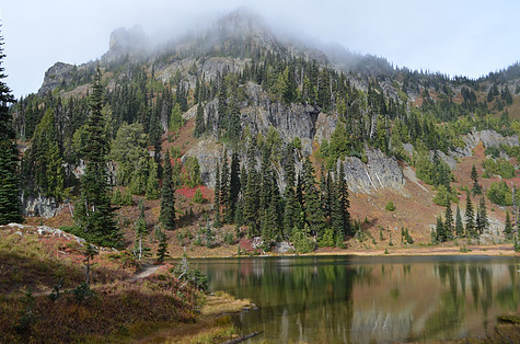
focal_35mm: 33
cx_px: 242
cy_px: 149
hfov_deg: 57.3
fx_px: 475
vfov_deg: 39.7
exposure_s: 1/1250
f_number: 5
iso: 400
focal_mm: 18
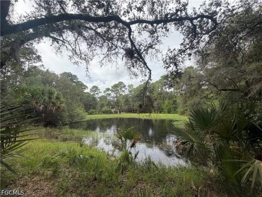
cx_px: 131
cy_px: 98
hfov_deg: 102.1
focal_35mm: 14
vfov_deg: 85.7
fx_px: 106
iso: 40
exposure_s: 1/726
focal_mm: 2.22
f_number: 2.2
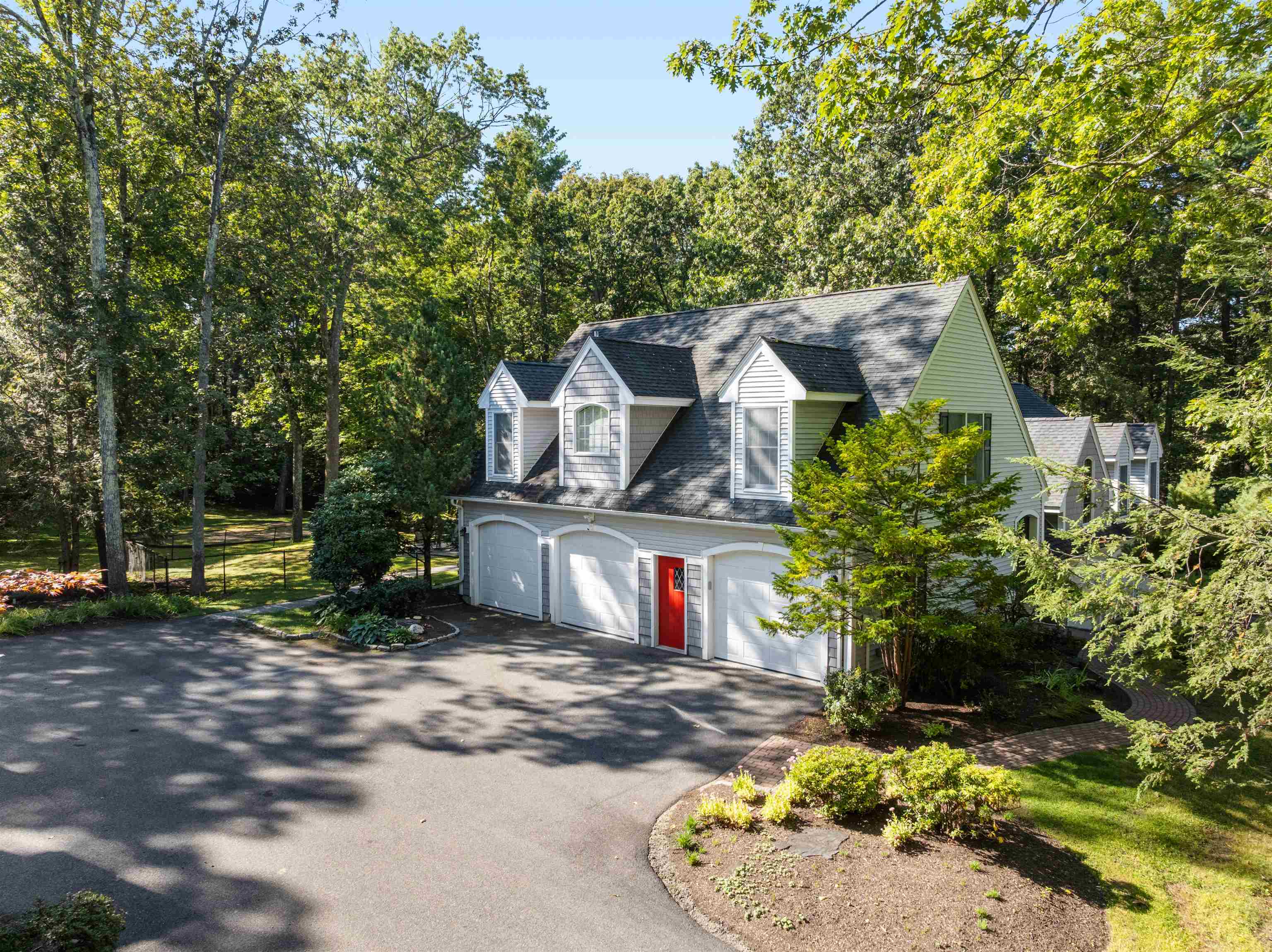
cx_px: 636
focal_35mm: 24
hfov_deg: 71.6
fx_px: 881
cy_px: 476
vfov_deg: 56.8
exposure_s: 1/40
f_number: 6.3
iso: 400
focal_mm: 12.29
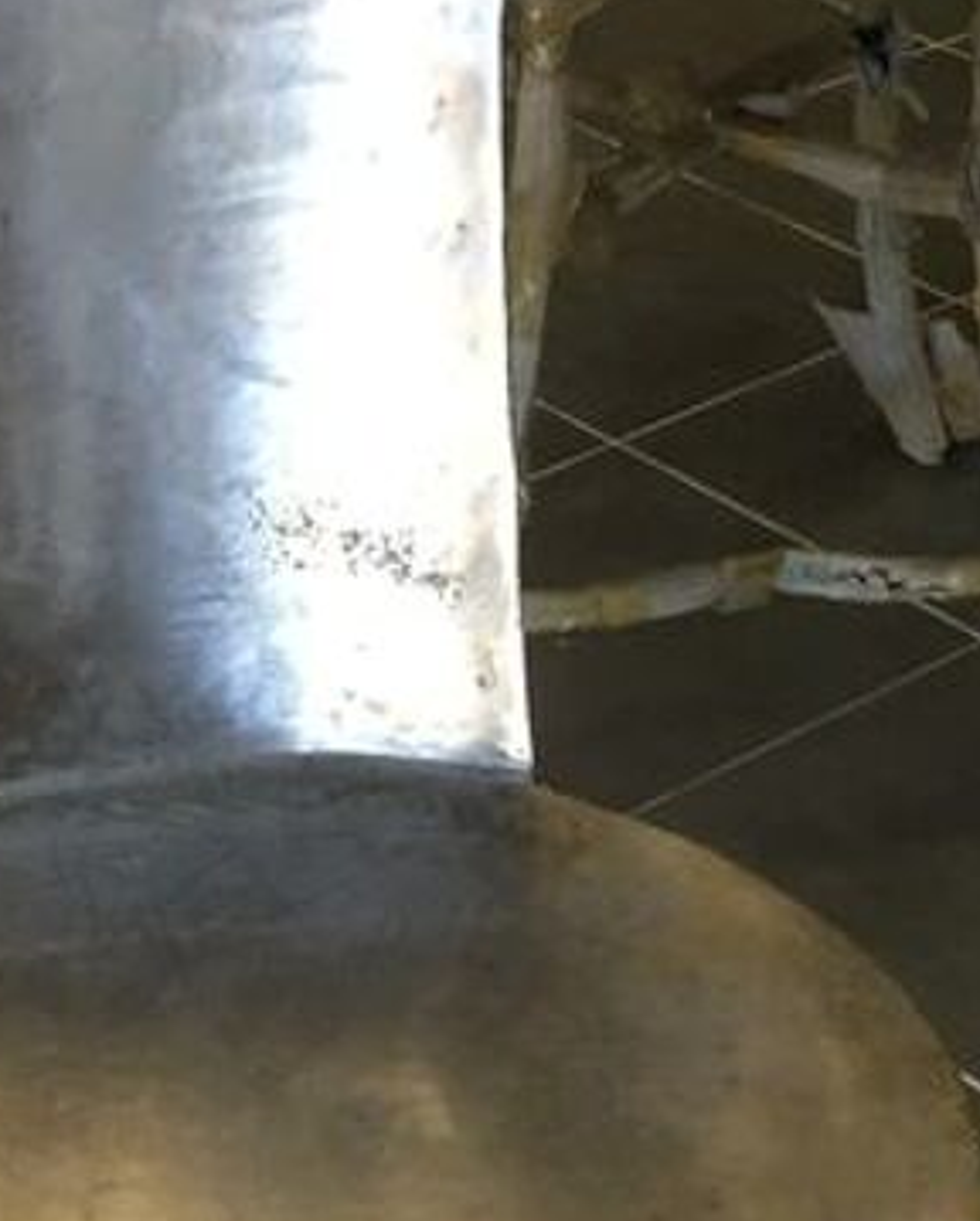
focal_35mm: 105
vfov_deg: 18.2
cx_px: 453
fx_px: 3800
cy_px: 777
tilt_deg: -33.3
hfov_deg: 14.7
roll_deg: -0.7
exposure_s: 1/33
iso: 50
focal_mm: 4.15
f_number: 2.2
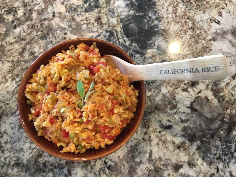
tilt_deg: -75.1
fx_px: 198
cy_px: 88
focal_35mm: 29
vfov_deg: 48.2
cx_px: 118
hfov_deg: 61.7
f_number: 2.2
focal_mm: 4.15
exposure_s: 1/15
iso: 80
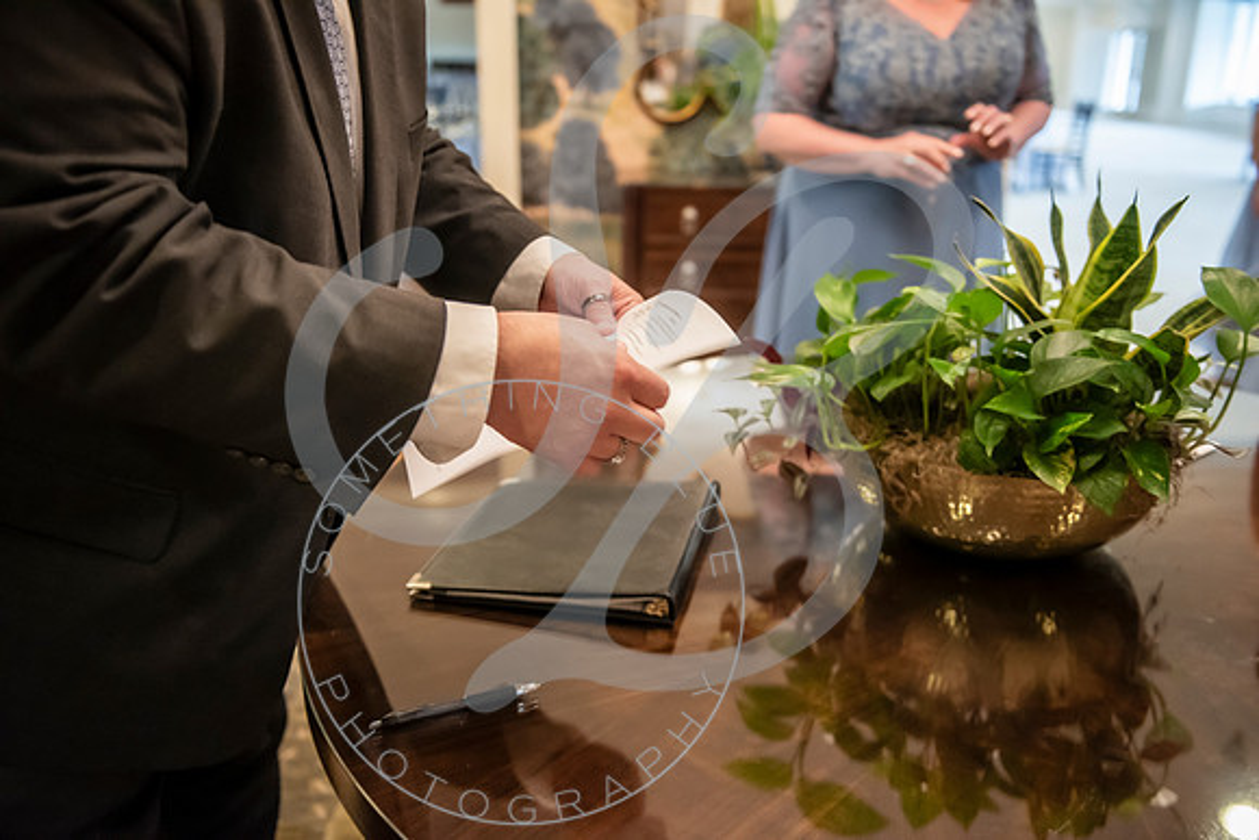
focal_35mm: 32
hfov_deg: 58.7
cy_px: 420
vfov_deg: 41.1
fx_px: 1119
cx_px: 630
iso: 2500
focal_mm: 32
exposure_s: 1/125
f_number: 2.8
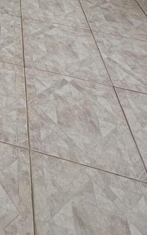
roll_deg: -3.9
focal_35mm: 49
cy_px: -137
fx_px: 314
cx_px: -62
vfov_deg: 26.3
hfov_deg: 22.5
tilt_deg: -7.6
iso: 250
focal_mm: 2.22
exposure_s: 1/99
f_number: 2.2
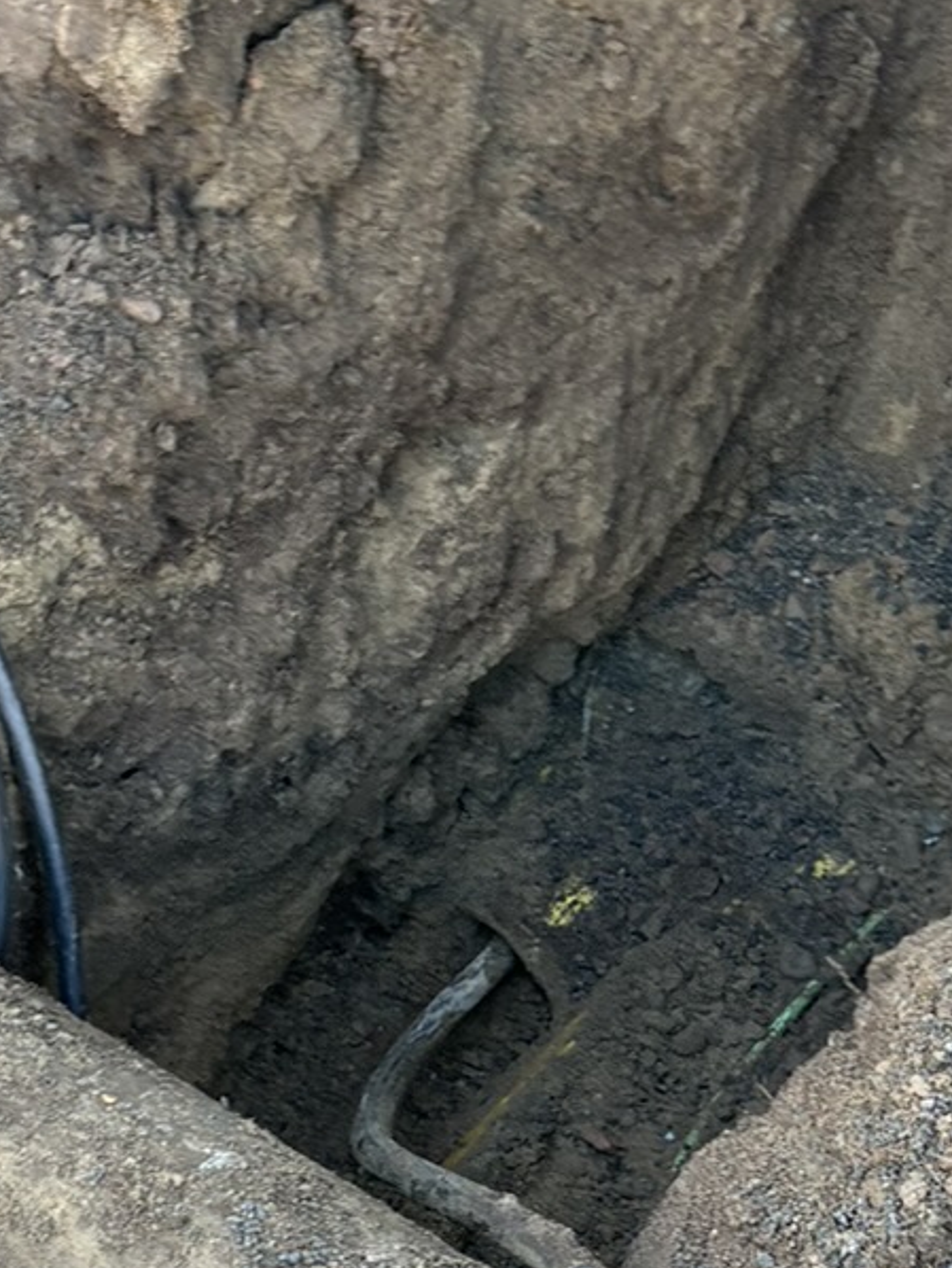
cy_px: 1300
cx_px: 479
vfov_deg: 21.2
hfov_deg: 16.6
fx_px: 3261
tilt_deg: -57.7
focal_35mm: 89
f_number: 1.6
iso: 125
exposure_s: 1/104
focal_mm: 5.96
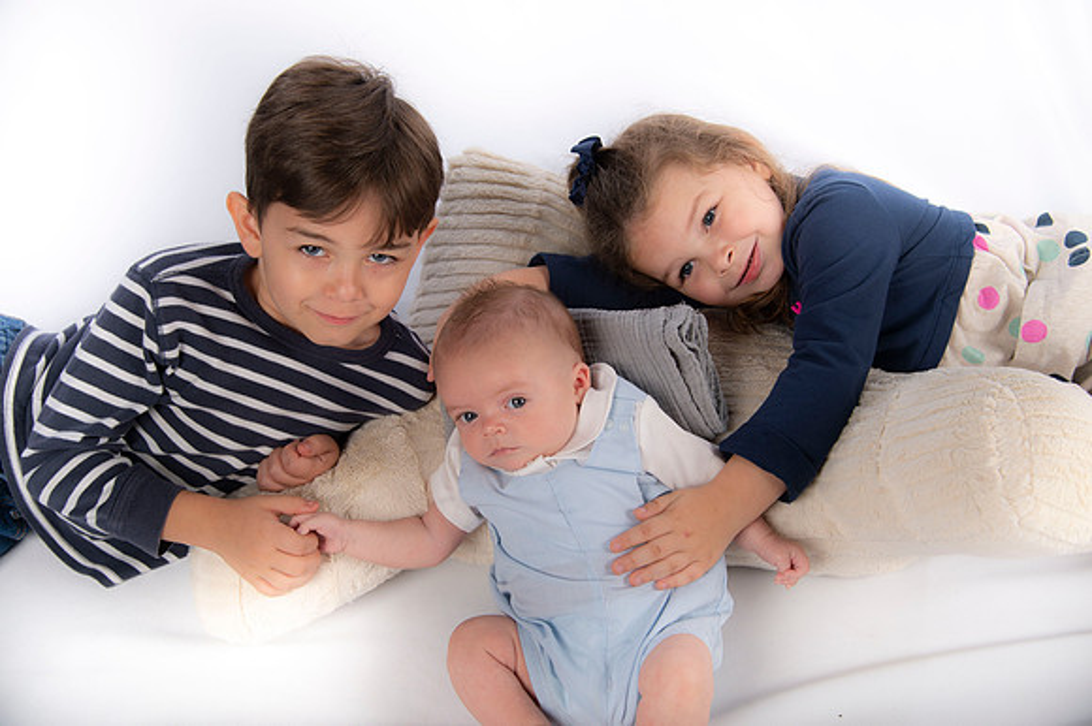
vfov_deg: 28.0
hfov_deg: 41.1
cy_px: 363
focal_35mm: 48
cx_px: 546
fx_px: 1455
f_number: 5.6
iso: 100
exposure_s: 1/200
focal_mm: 48
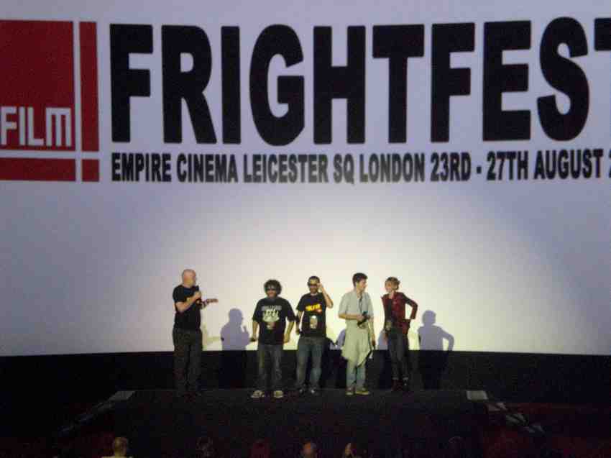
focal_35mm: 114
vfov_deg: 13.0
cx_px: 306
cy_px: 229
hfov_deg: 17.3
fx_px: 2012
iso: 800
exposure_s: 1/50
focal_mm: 18.9
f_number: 5.9
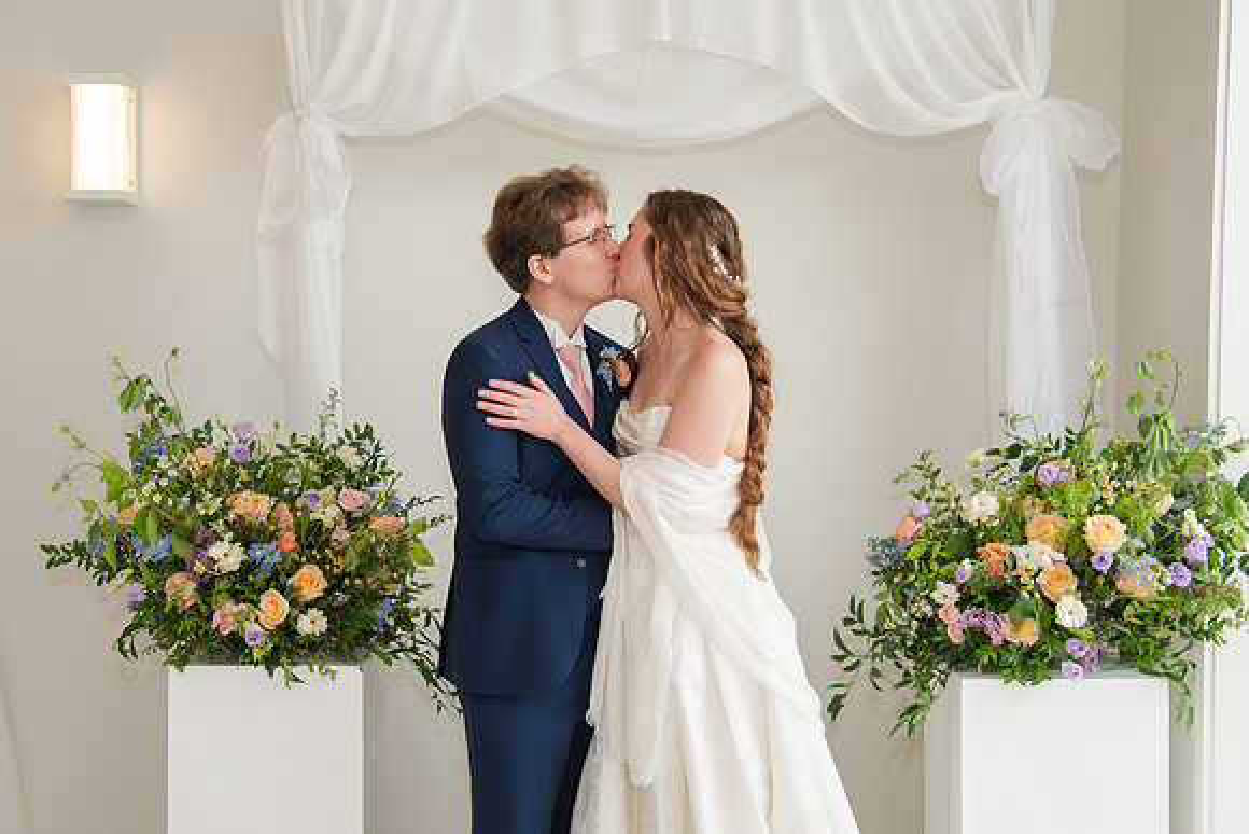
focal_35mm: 50
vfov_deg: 27.2
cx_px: 544
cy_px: 378
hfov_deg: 39.8
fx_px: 1721
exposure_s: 1/200
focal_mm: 38
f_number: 4
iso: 100
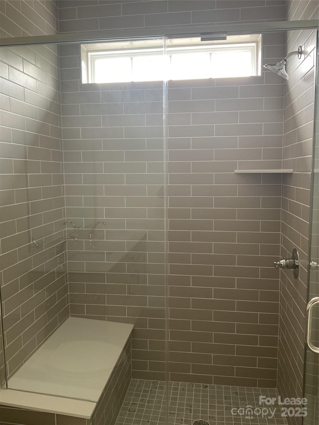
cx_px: 160
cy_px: 212
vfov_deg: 61.7
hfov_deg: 48.2
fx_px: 356
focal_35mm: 29
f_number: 1.8
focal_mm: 3
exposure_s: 1/60
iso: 100
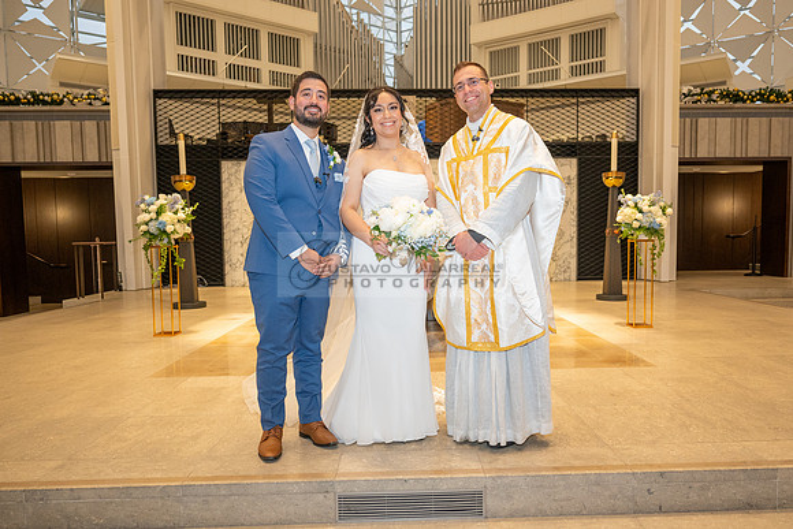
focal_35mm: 27
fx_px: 585
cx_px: 429
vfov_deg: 48.6
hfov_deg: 68.1
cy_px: 277
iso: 1600
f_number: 2.8
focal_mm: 24
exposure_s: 1/200
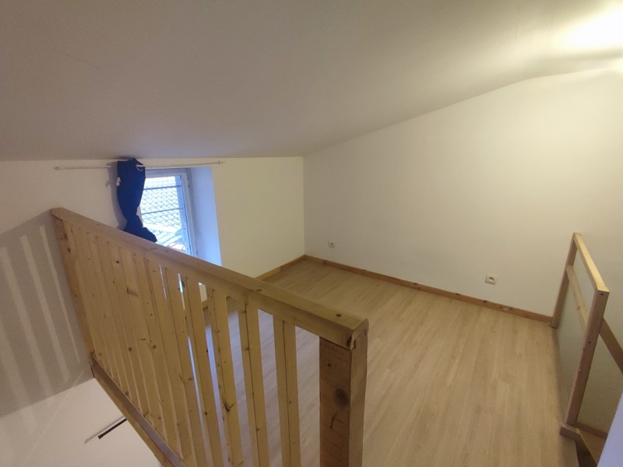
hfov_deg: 94.5
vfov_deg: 78.1
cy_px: 234
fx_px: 288
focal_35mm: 16
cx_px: 312
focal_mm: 1.65
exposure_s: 1/50
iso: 456
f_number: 2.2
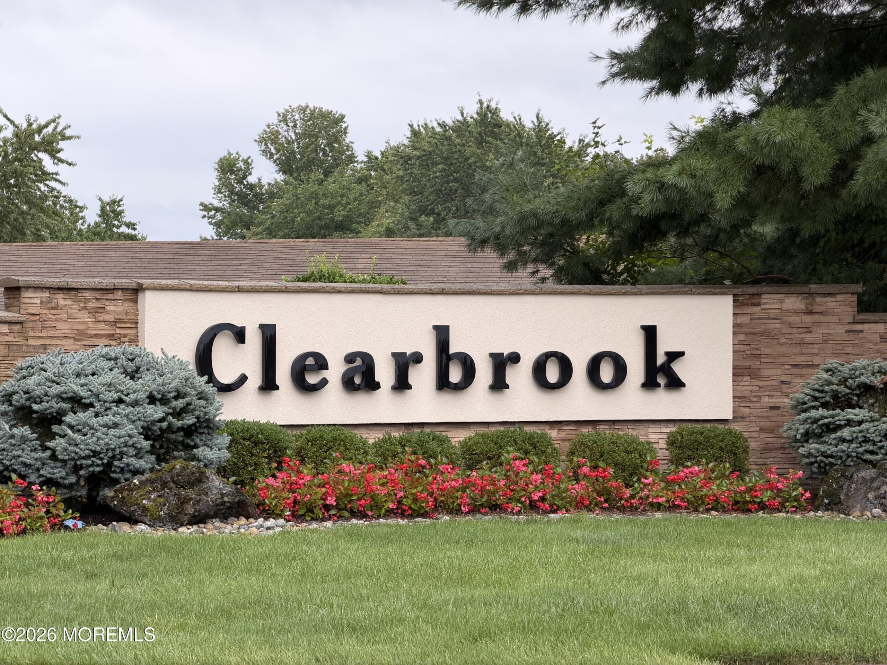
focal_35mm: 100
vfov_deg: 14.8
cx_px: 444
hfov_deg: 19.6
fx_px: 2562
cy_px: 332
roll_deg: +0.1
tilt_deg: +0.4
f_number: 2.8
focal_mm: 16.89
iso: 80
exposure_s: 1/121
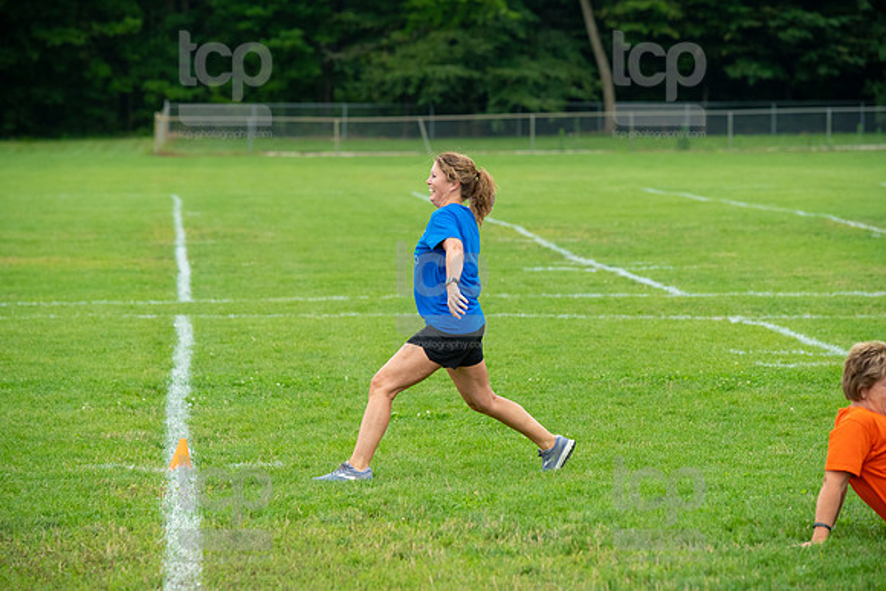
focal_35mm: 200
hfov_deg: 10.3
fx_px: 4923
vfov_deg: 6.9
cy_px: 296
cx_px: 443
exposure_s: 1/1000
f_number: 5.6
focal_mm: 200
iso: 1250
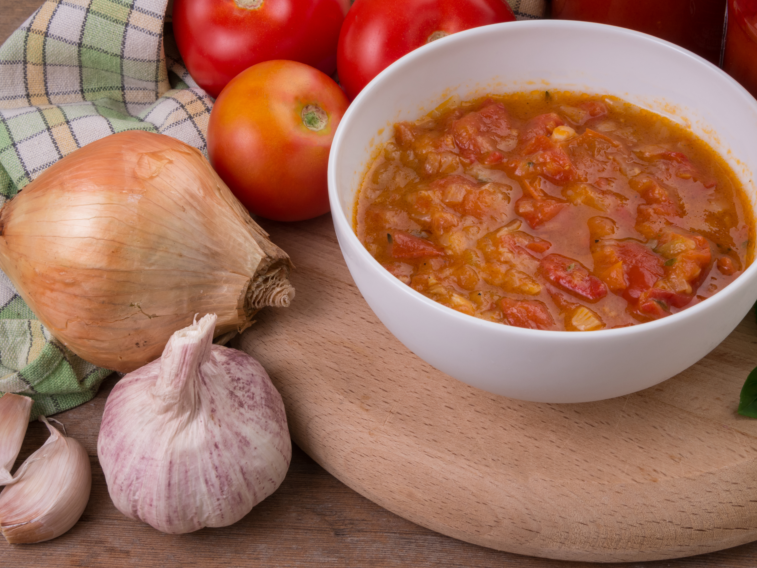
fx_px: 1881
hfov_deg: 22.7
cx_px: 435
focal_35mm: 86
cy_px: 254
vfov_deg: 17.2
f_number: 18
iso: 400
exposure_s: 1/10
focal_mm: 70
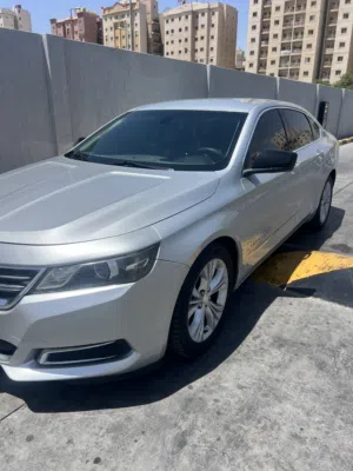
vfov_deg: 67.3
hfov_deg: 53.1
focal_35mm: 26
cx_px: 176
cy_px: 236
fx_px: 354
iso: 50
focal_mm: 5.7
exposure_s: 1/4444
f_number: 1.5
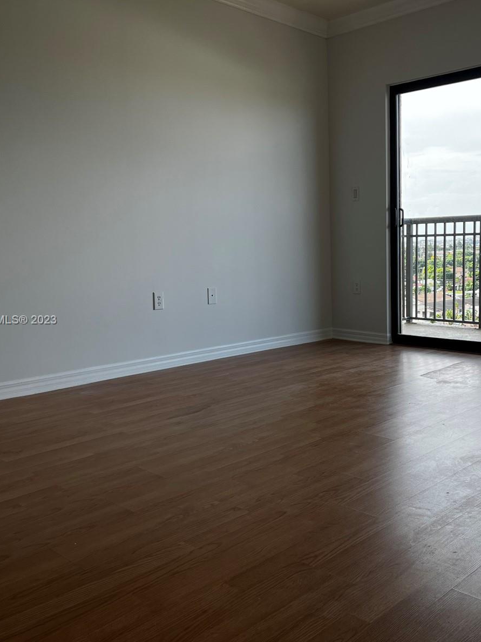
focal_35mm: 35
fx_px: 649
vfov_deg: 52.6
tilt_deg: -5.6
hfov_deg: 40.2
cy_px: 321
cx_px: 316
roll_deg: +1.1
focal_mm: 5.1
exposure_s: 1/586
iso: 50
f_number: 1.6
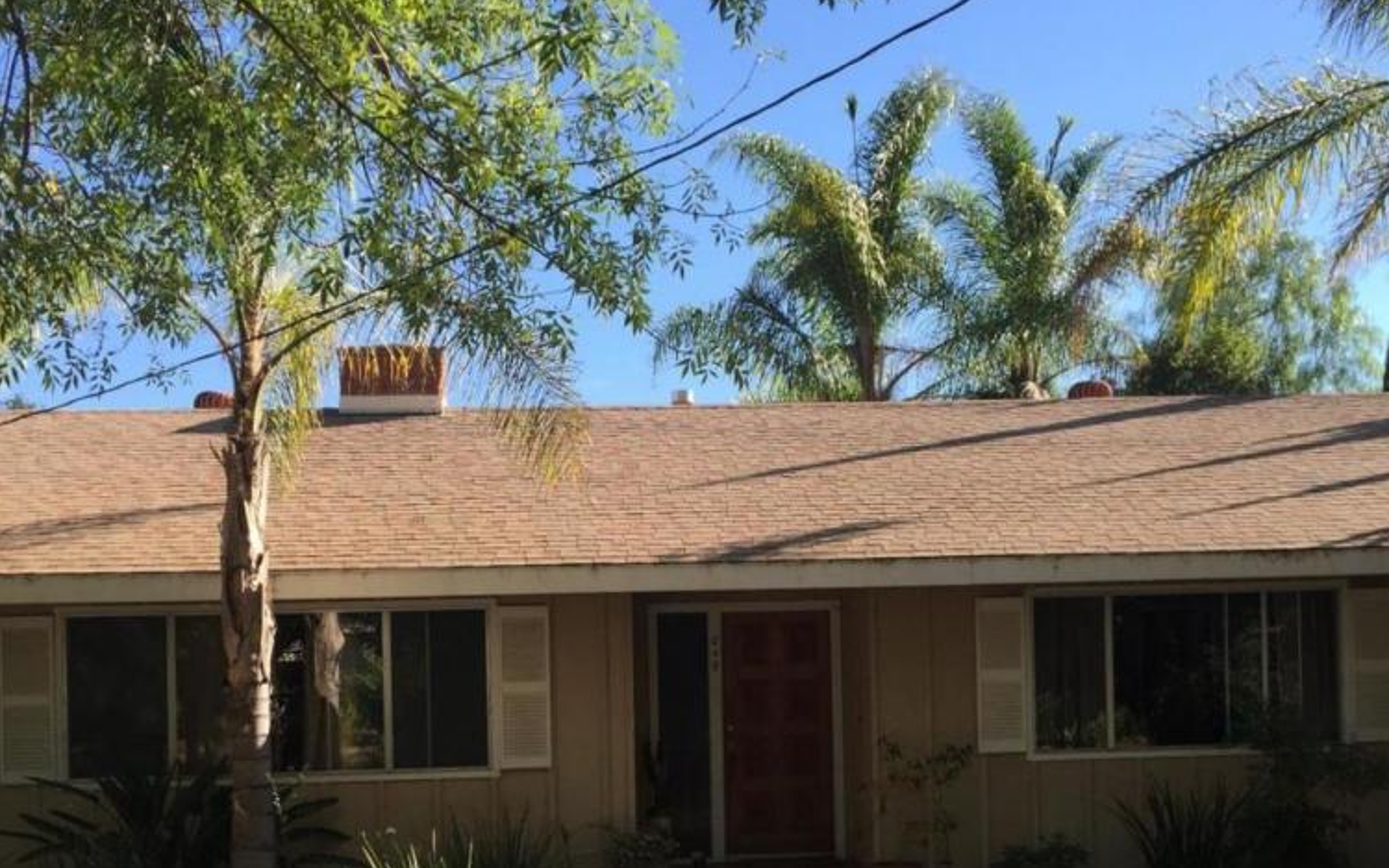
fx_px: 1590
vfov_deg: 30.0
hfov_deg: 47.2
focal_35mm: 42
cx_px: 710
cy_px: 672
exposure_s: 1/860
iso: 32
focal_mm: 4.15
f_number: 2.2
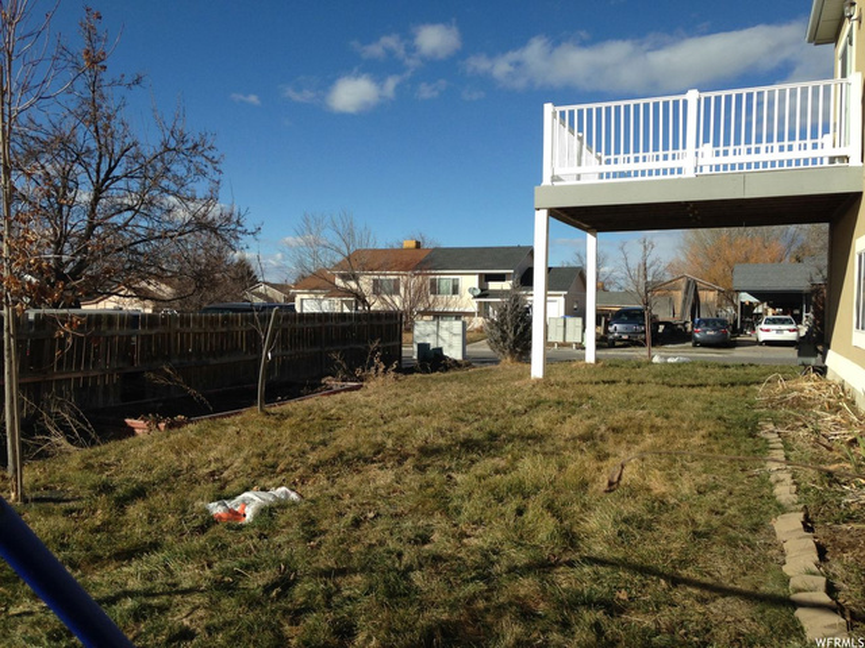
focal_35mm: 33
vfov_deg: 42.9
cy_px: 324
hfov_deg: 55.4
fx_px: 825
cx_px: 432
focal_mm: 4.12
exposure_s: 1/1938
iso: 50
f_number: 2.4
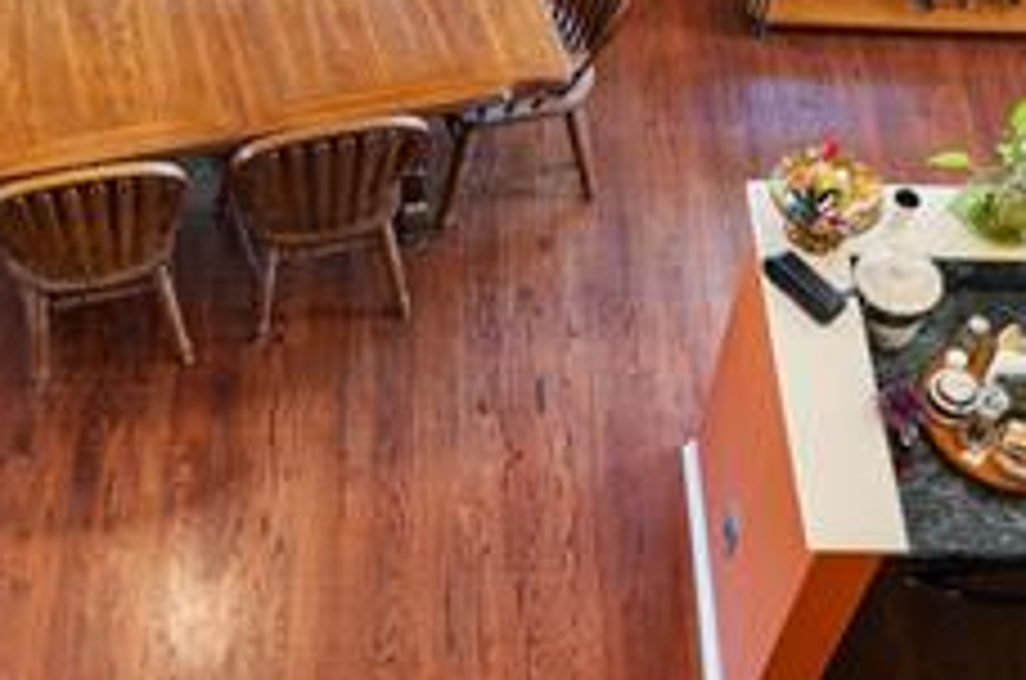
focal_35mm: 63
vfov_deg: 21.3
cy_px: 178
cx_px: 392
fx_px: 1792
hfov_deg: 31.8
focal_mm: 14
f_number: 11
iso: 100
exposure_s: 3
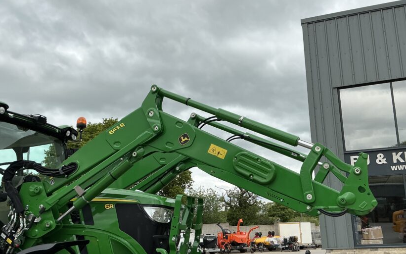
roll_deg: +1.6
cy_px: 139
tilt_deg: +17.3
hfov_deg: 52.7
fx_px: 409
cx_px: 213
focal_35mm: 37
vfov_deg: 34.4
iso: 25
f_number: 1.8
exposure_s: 1/929
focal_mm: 3
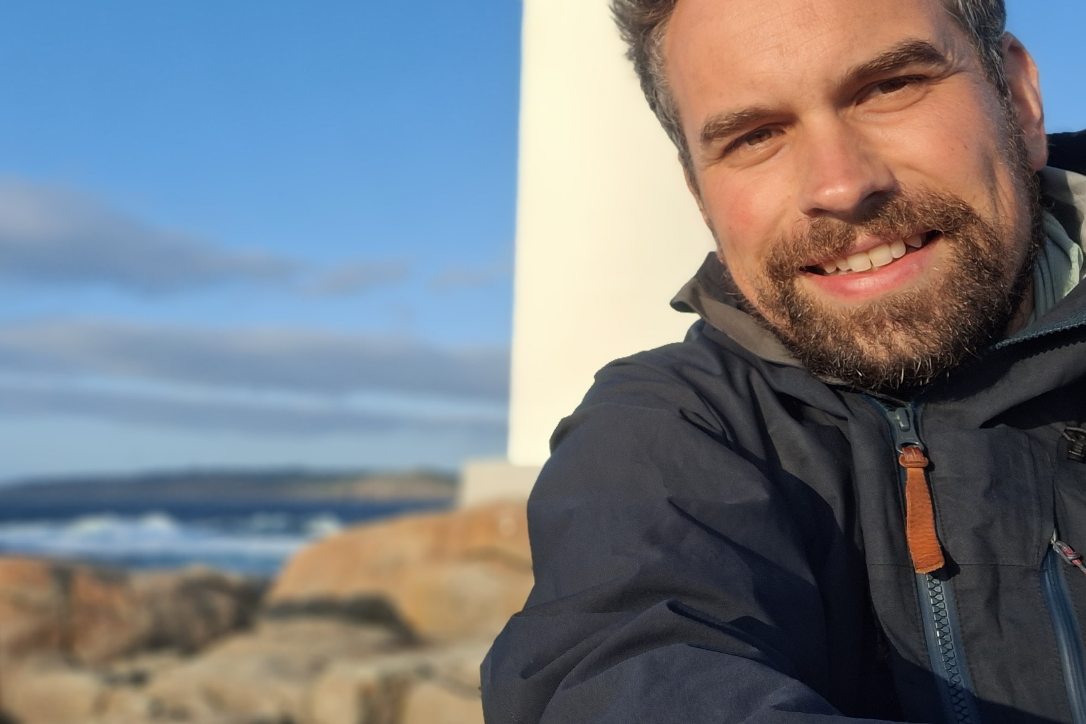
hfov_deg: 51.5
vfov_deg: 35.6
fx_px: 1116
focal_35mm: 37
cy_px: 237
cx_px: 434
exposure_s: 1/612
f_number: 2.2
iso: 50
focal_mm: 3.72
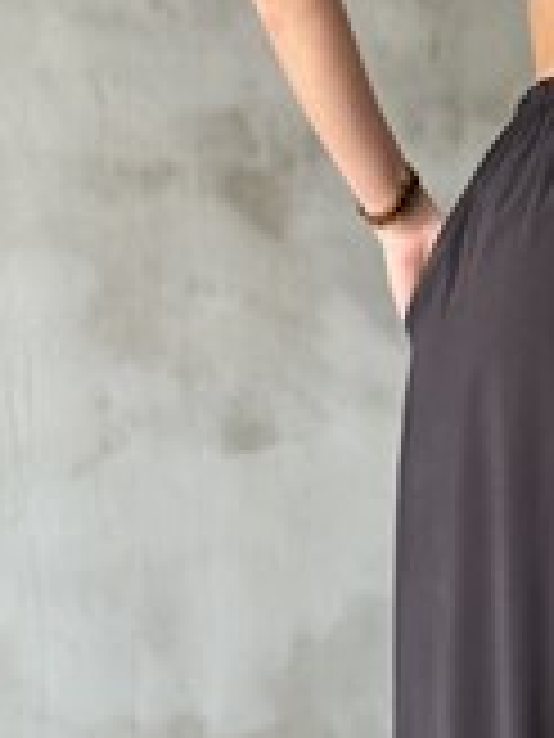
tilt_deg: +2.0
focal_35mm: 125
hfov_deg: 11.7
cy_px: 558
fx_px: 2667
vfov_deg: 15.7
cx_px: 635
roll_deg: -0.2
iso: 125
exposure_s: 1/60
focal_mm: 6.76
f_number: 1.78
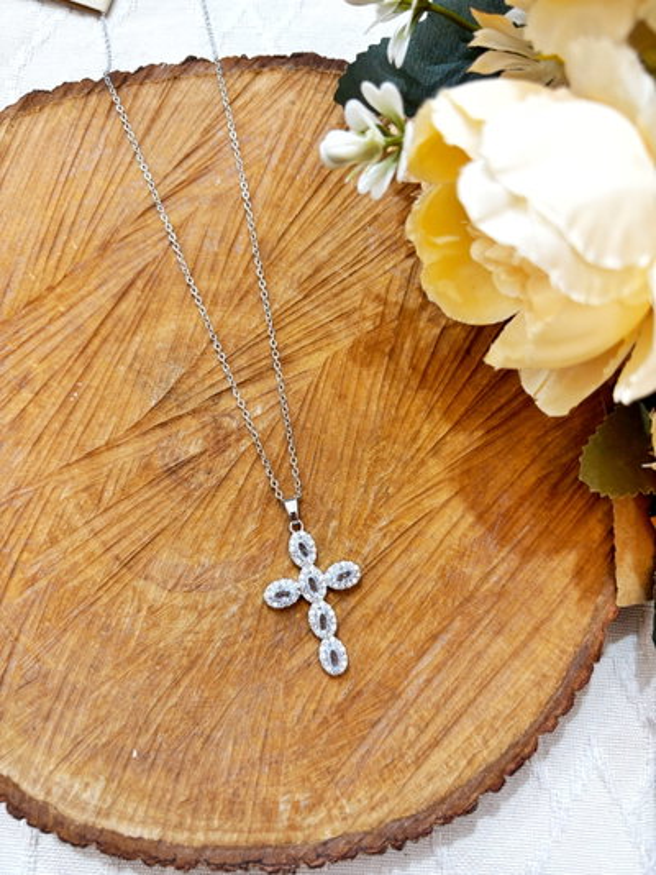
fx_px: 657
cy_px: 438
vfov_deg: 67.3
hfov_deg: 53.1
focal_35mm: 26
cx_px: 328
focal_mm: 5.96
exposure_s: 1/50
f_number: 1.6
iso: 80
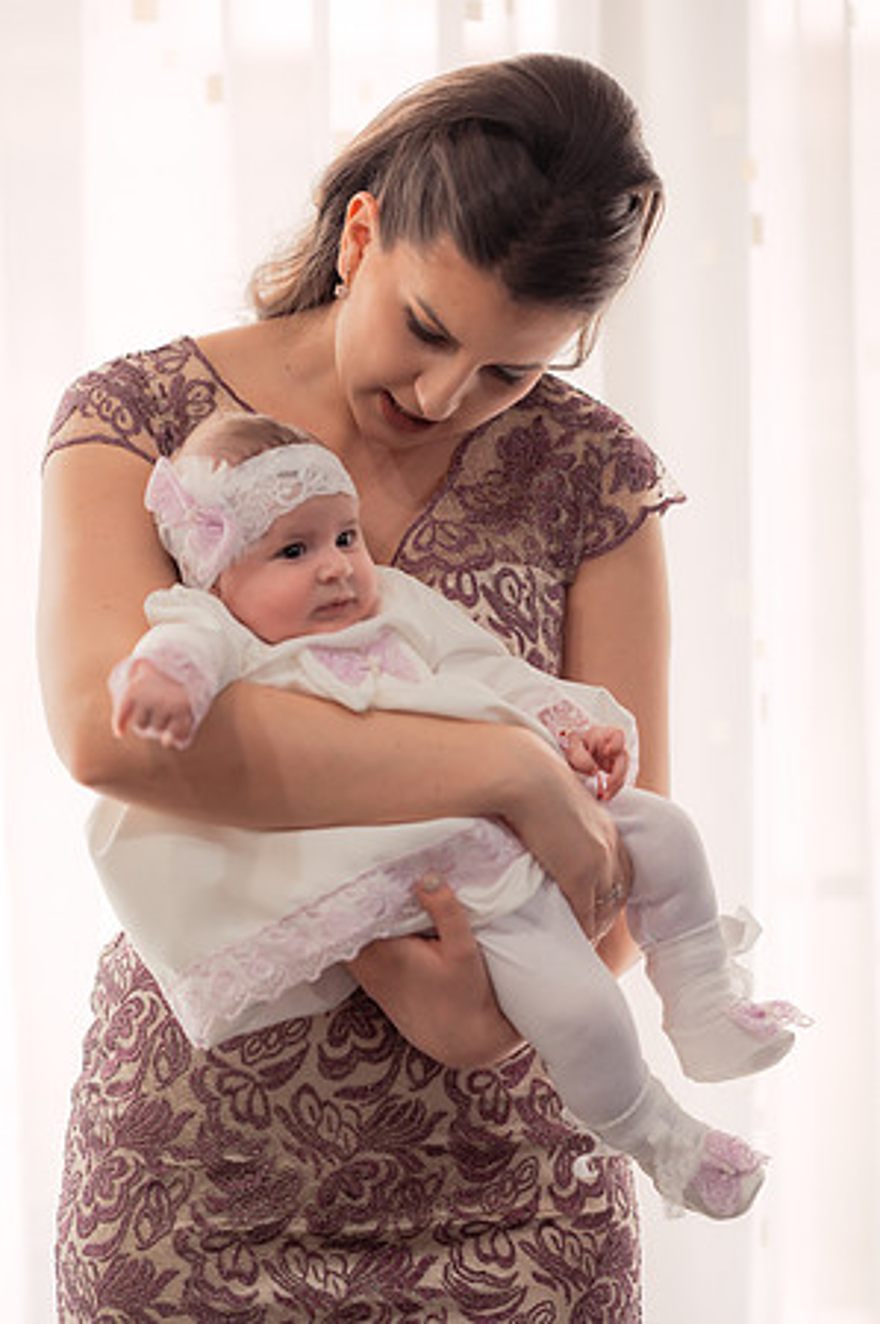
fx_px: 3124
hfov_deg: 16.0
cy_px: 662
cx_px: 440
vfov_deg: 23.9
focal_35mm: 85
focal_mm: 85
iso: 1000
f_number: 2.5
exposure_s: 1/250
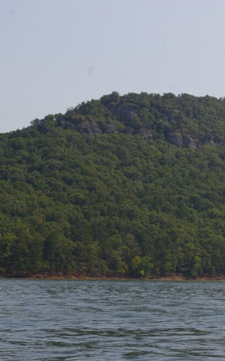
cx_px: 163
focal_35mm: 131
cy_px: 186
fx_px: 1284
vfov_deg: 16.0
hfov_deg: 10.0
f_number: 11
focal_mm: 55
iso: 200
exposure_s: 1/350
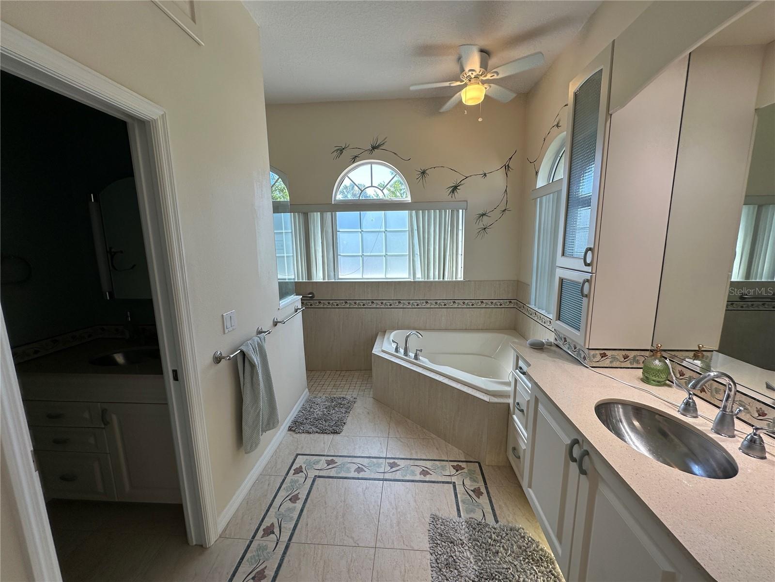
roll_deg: +0.5
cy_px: 291
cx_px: 388
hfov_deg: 102.1
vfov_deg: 85.7
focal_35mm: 14
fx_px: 313
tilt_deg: -9.2
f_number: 2.2
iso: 50
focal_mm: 2.22
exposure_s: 1/120
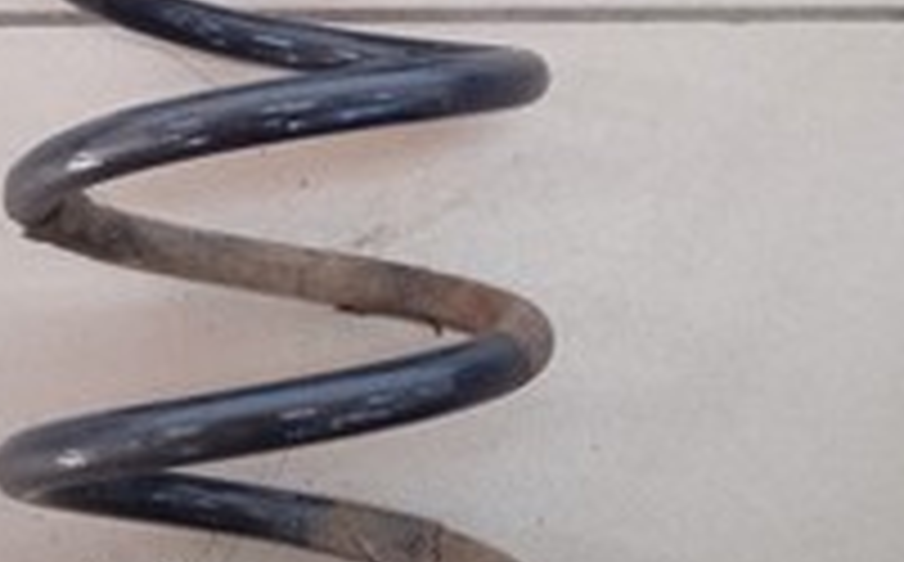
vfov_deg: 17.6
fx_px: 1747
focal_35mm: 71
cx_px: 351
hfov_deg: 28.9
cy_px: -58
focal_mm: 3.43
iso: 837
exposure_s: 1/25
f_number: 2.2
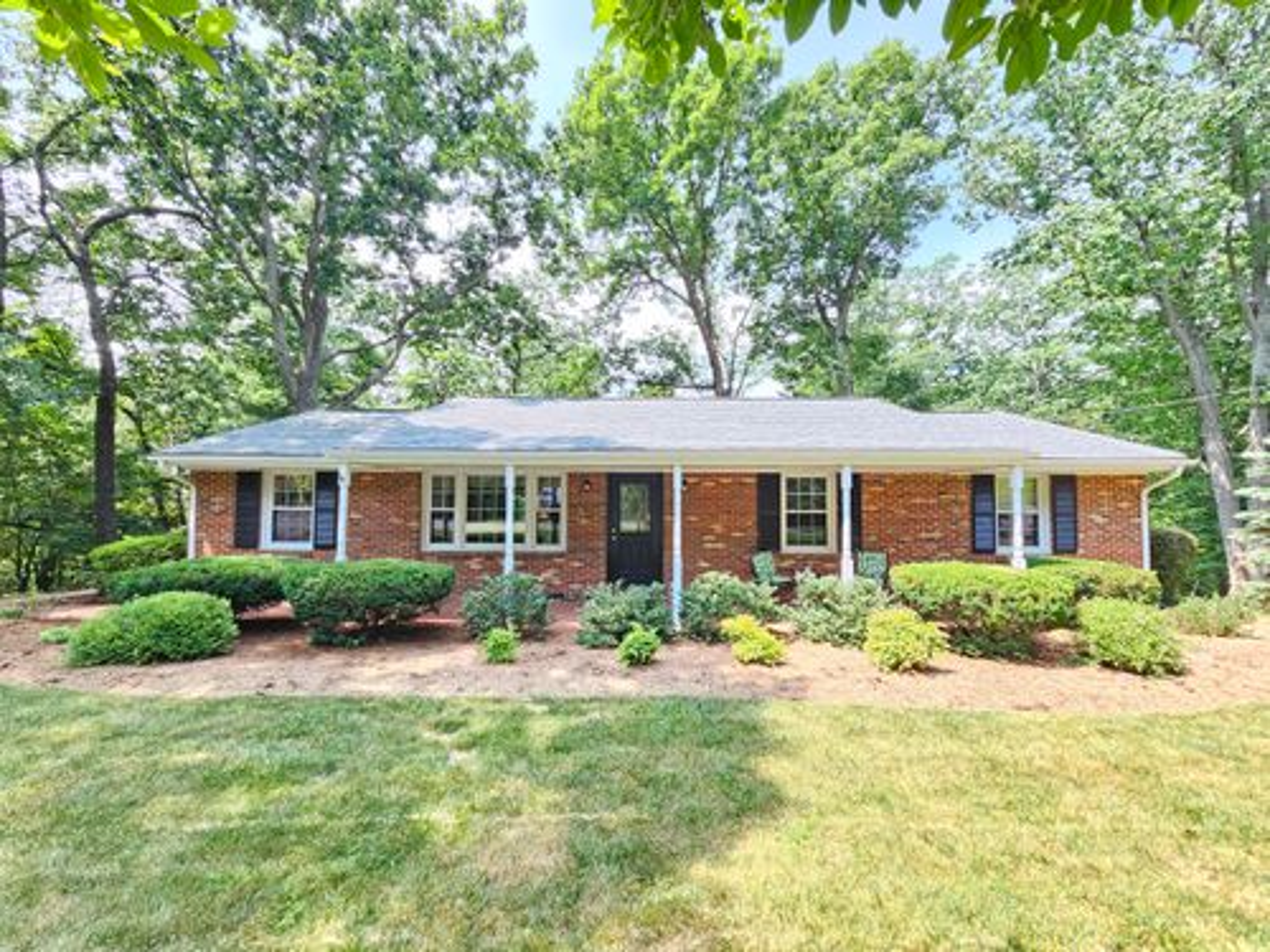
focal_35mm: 13
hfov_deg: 106.2
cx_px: 635
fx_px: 477
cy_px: 476
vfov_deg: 89.9
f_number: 2.2
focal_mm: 2.2
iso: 50
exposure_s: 1/120
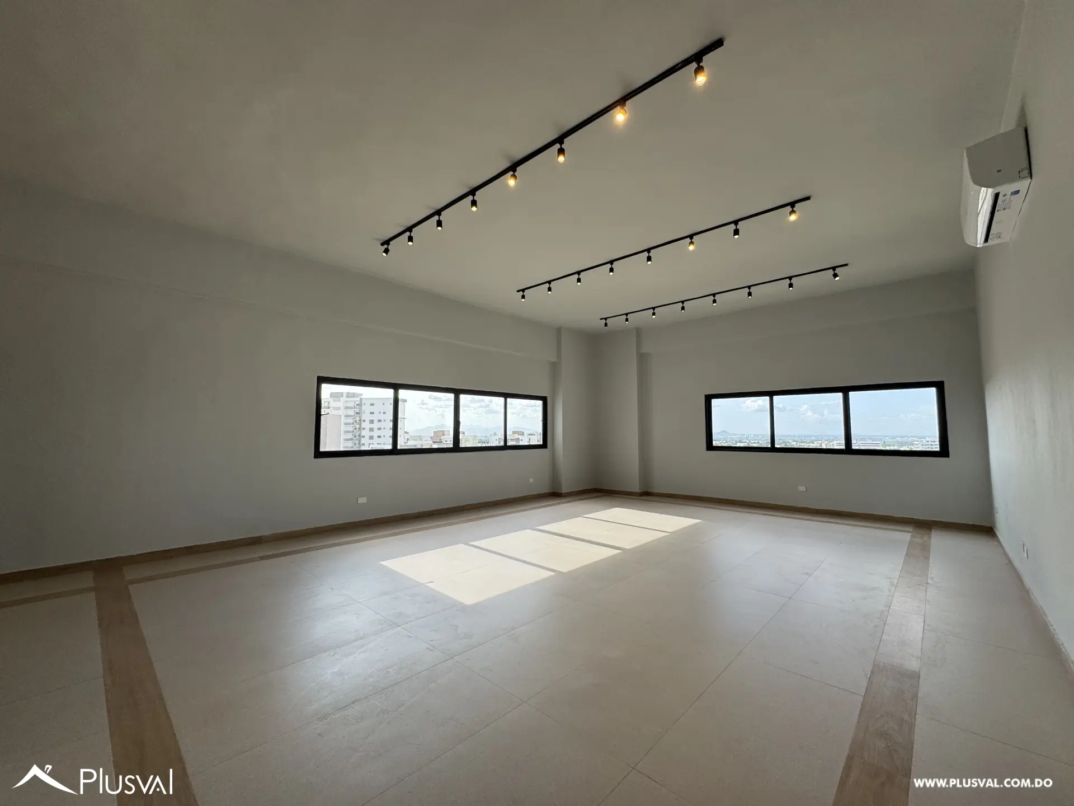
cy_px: 403
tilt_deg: +4.1
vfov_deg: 85.7
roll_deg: +0.4
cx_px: 537
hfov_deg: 102.1
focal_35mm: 14
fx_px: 434
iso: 40
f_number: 2.2
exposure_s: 1/403
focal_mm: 2.22
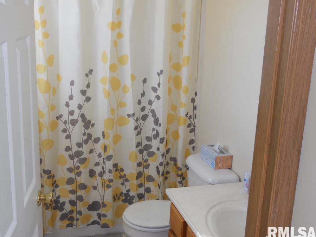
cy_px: 110
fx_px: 374
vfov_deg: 35.1
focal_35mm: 41
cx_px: 142
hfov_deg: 45.7
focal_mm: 6.4
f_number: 3
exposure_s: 1/60
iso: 80
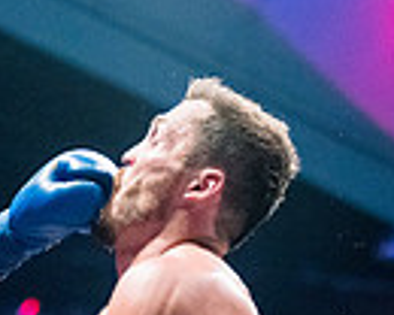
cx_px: -52
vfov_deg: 7.2
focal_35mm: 210
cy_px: 529
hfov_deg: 9.1
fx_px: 2449
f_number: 1.4
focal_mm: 50
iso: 6400
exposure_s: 1/1600
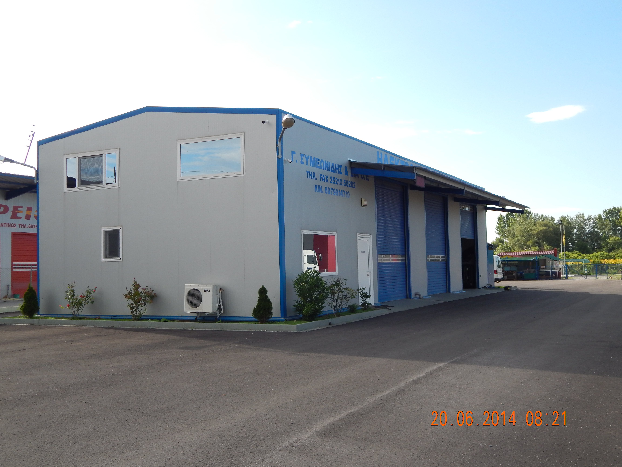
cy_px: 234
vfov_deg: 37.7
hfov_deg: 49.0
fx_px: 683
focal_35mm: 38
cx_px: 311
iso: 125
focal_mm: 6.8
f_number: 3.4
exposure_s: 1/800
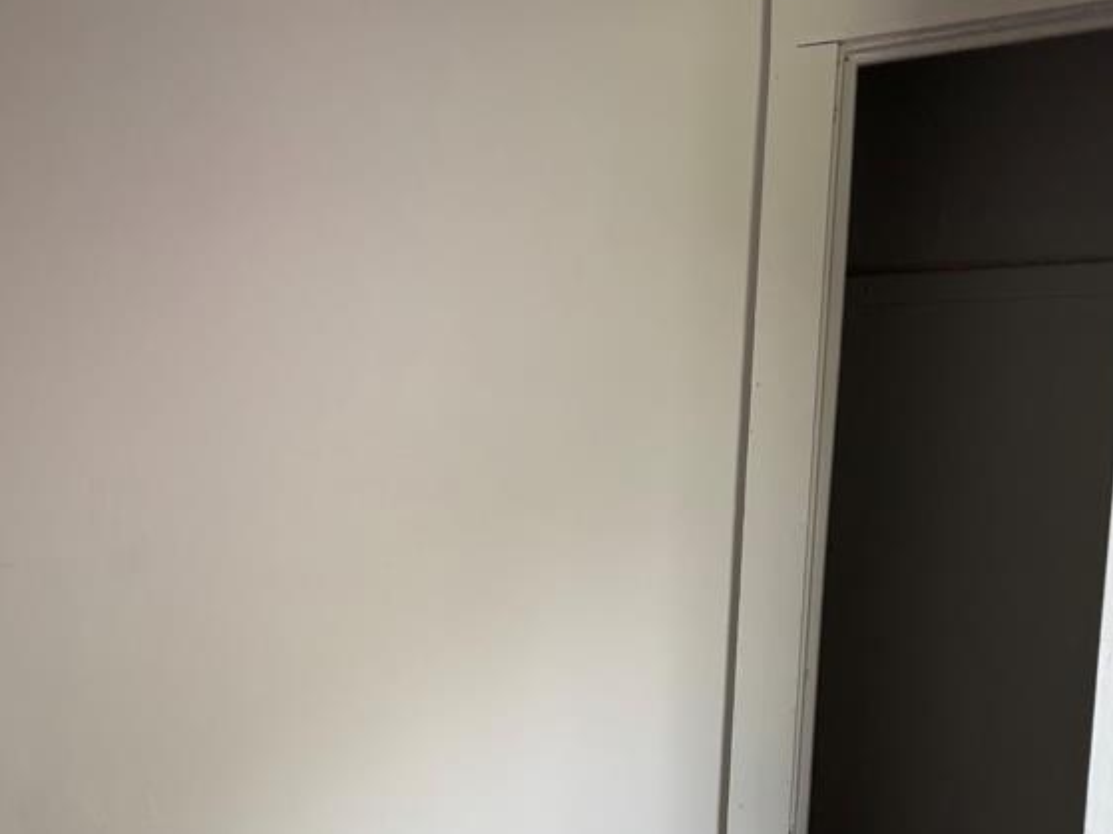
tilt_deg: -7.0
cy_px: 605
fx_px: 1414
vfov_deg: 32.4
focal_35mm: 44
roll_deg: -0.1
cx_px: 141
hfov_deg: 40.2
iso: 125
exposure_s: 1/121
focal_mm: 6.76
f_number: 1.78
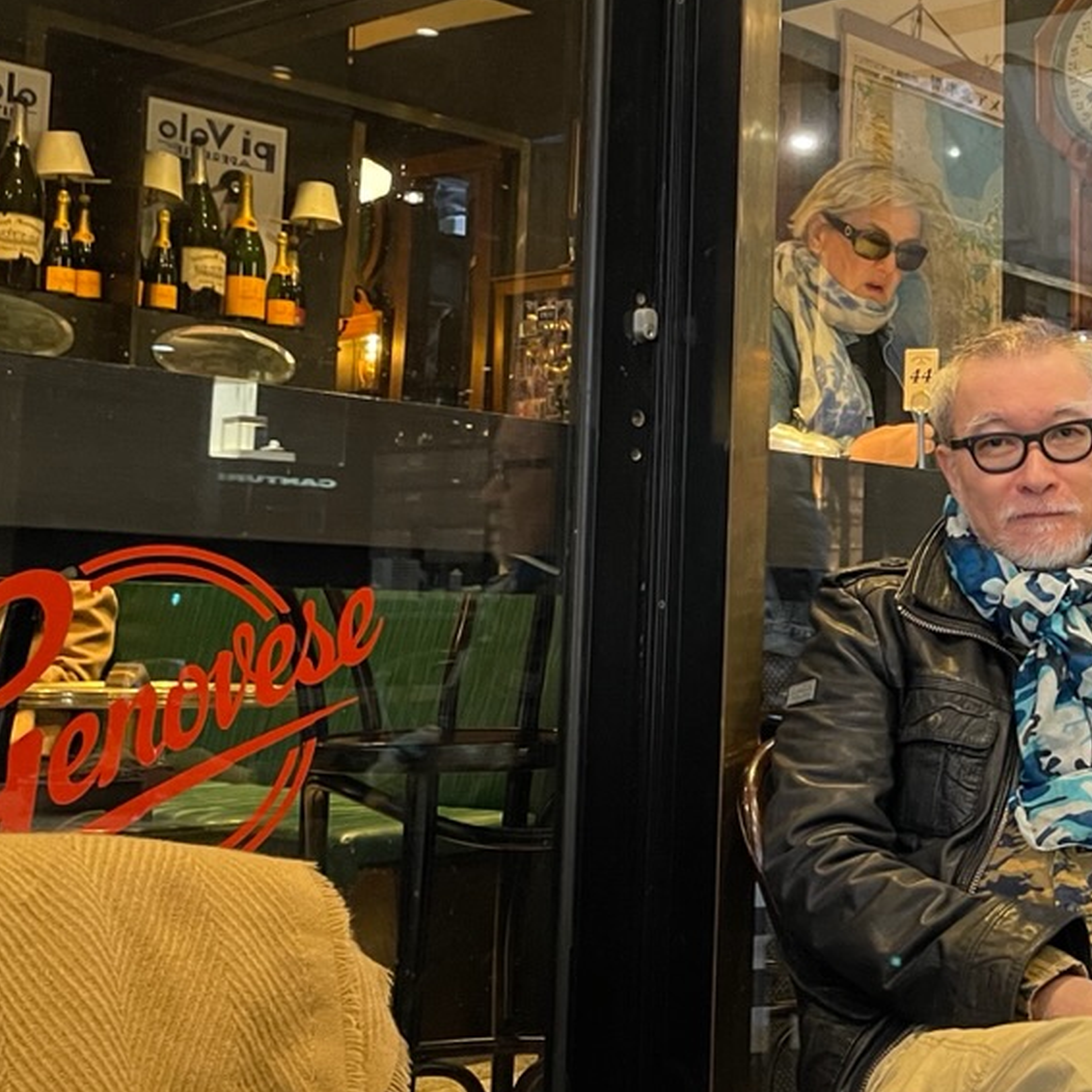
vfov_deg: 32.8
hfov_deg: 30.5
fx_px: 1856
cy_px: 498
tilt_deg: +3.5
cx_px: 1086
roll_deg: -1.3
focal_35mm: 52
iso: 400
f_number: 1.6
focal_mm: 5.1
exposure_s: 1/50
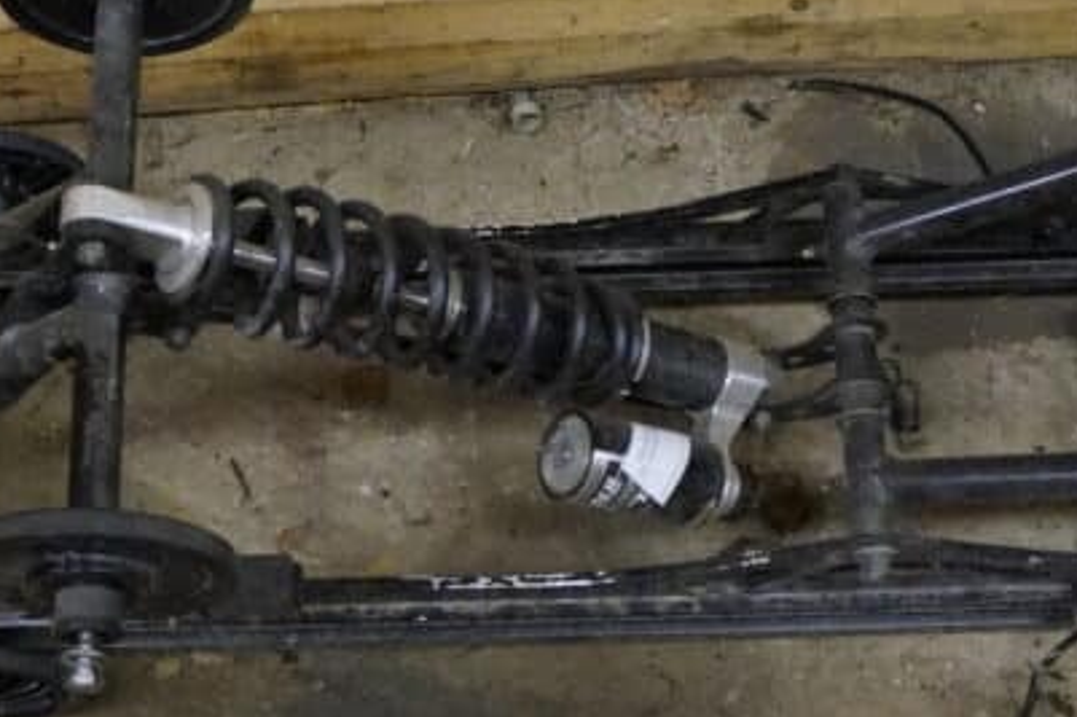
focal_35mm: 69
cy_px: 415
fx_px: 2063
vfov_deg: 19.7
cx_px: 363
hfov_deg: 29.1
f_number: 4
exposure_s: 1/60
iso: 3200
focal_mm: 18
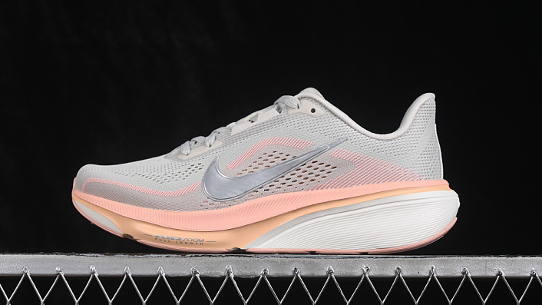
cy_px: 127
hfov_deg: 23.9
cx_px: 264
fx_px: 1279
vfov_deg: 13.6
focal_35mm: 89
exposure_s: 1/80
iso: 160
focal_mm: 50
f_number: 8
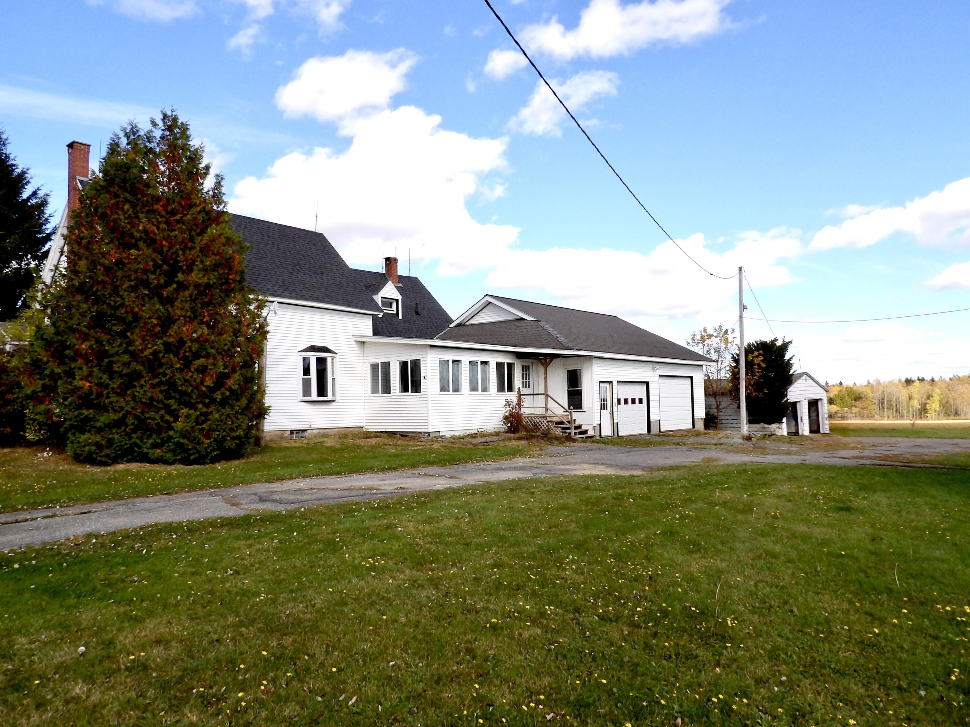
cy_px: 364
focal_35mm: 24
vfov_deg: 56.8
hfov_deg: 71.6
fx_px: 673
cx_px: 485
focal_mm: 4.3
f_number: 5.6
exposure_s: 1/325
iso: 100
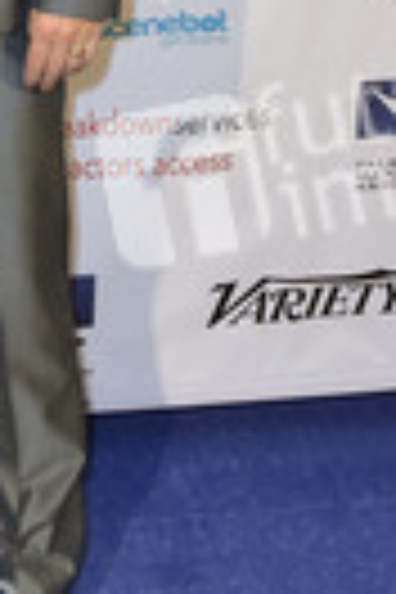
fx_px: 1353
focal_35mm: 82
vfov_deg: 23.2
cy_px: -63
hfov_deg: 16.0
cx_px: -79
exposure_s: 1/320
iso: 400
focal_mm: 27
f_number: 4.5
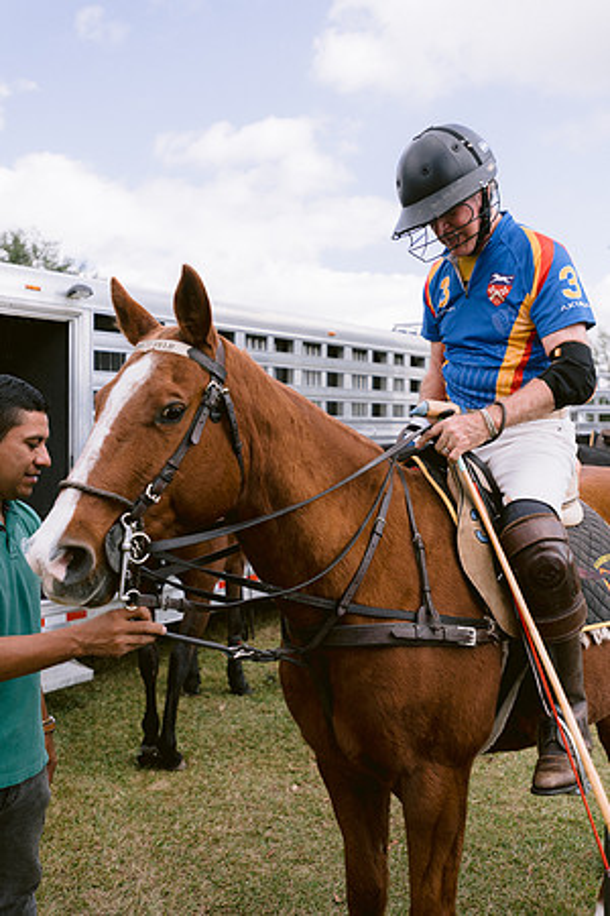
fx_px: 890
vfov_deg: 54.4
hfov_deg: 37.9
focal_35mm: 35
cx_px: 305
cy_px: 458
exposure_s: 1/2500
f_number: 2.8
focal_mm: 35
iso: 200
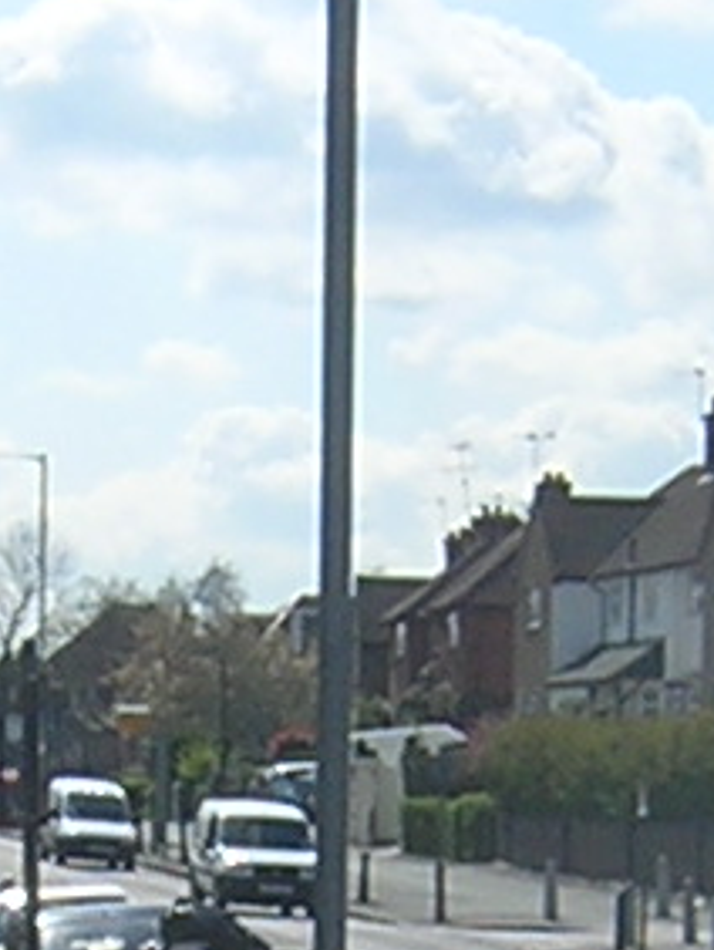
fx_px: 5602
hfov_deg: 7.3
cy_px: 1027
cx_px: 209
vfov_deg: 9.6
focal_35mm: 204
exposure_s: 1/503
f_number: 5.2
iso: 100
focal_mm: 4.7
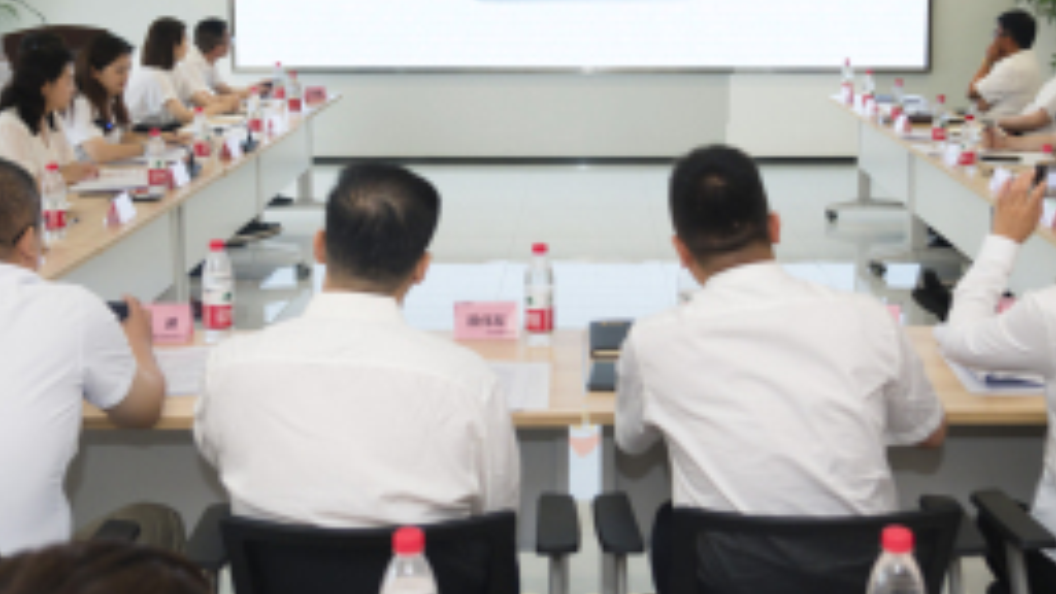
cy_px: 78
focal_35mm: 49
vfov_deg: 23.9
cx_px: 606
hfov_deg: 42.0
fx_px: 1372
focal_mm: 24
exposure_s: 1/200
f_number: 4
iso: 800
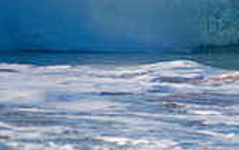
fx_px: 14708
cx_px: 429
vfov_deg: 0.6
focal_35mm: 2258
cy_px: -15
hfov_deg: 0.9
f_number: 7.1
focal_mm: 500
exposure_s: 1/320
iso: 64
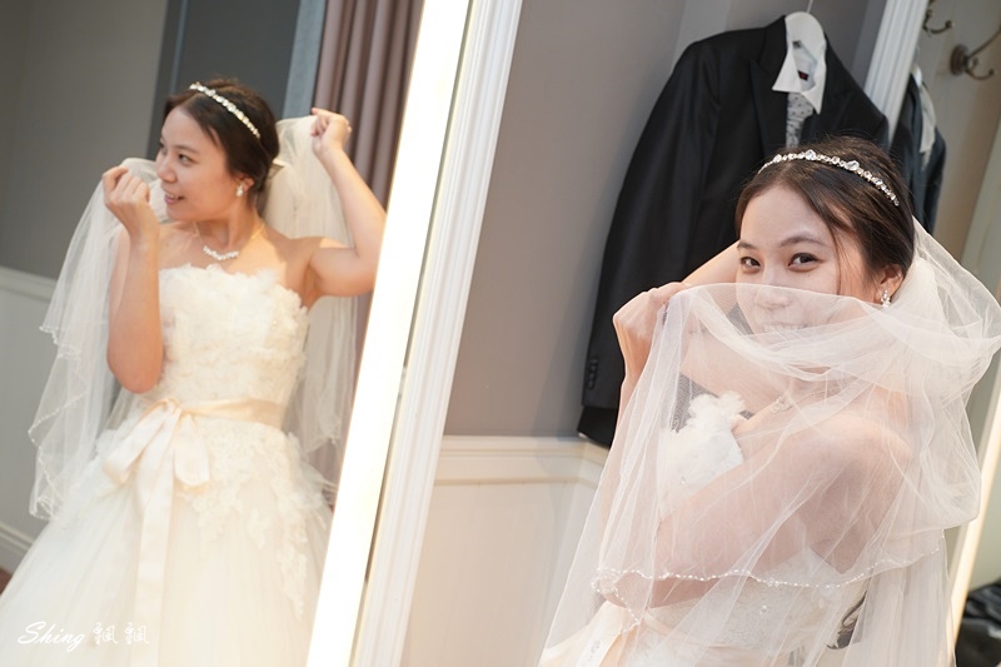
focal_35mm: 46
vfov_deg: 29.2
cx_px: 500
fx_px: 1279
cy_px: 334
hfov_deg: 42.8
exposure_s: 1/80
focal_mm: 46
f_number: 5.6
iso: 800
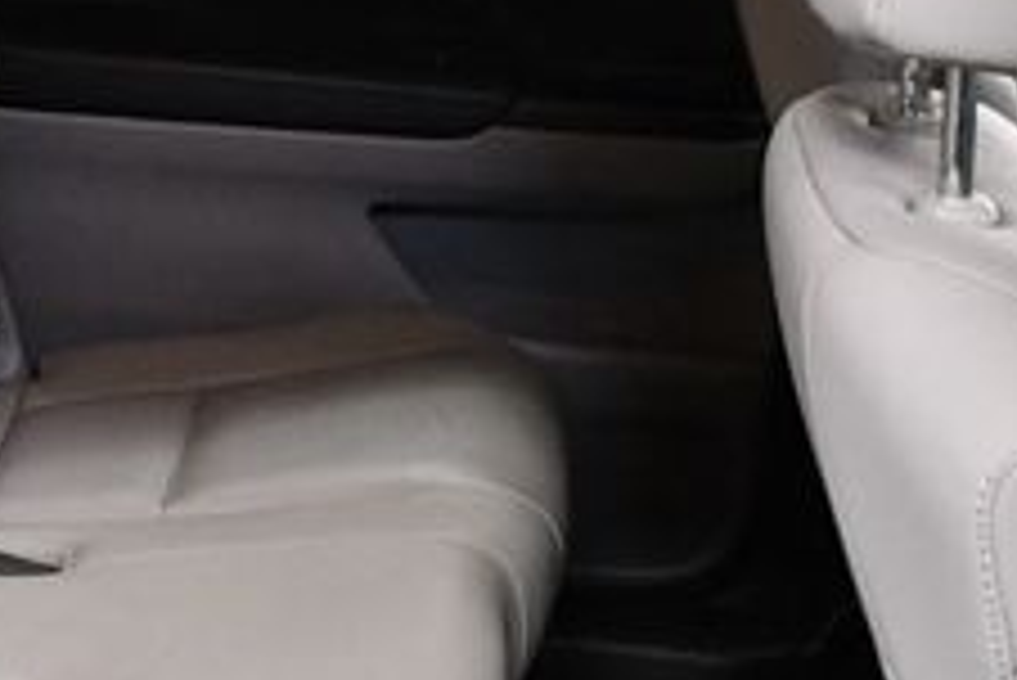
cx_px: 184
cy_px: 396
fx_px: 2883
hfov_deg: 19.8
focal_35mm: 102
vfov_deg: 13.4
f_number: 3.5
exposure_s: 1/125
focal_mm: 18
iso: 2800
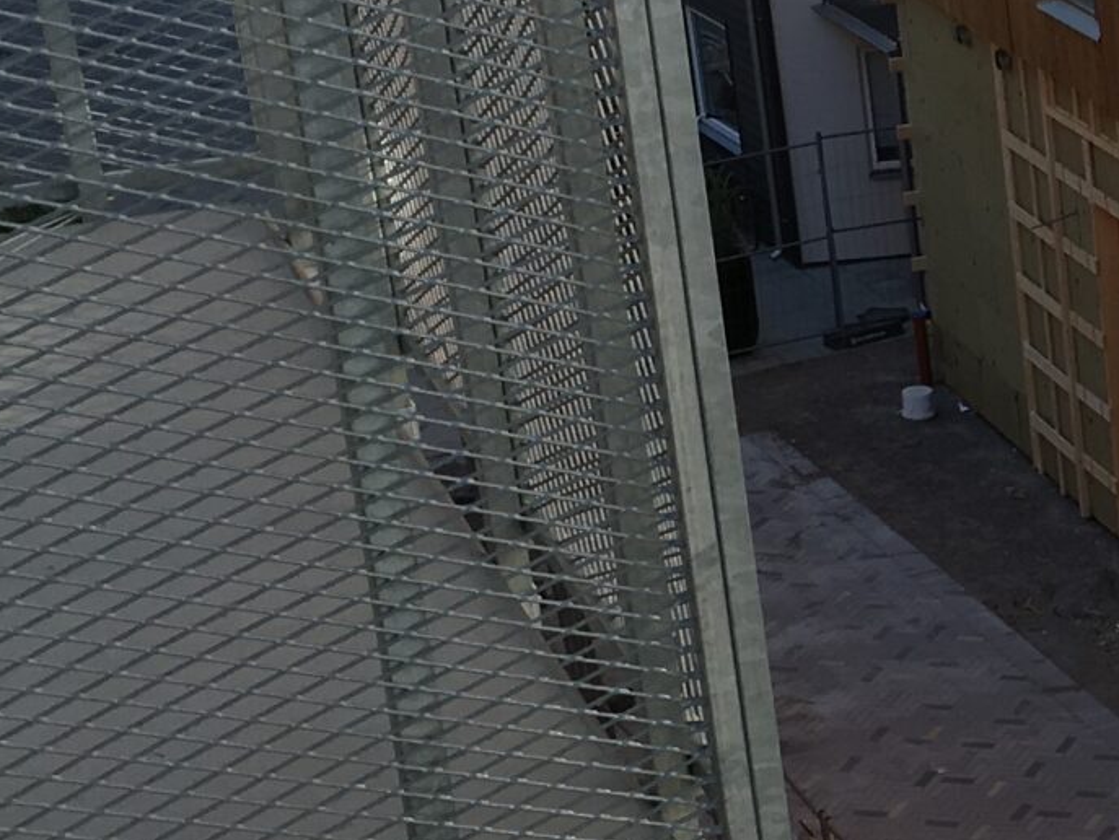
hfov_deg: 16.5
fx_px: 3493
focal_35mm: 108
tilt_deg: -21.8
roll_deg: +2.0
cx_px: 1720
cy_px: 539
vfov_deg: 13.7
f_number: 2.2
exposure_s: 1/418
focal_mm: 4.15
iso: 25
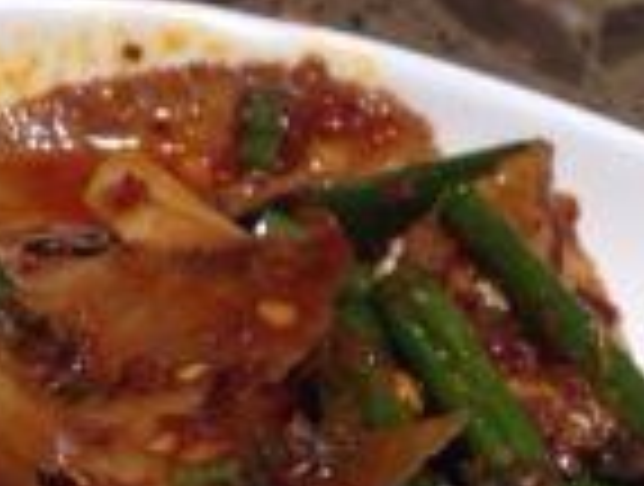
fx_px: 3003
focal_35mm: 161
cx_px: 63
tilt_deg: -54.0
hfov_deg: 12.2
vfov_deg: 9.2
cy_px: 484
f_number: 2.4
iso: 50
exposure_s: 1/60
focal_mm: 4.12
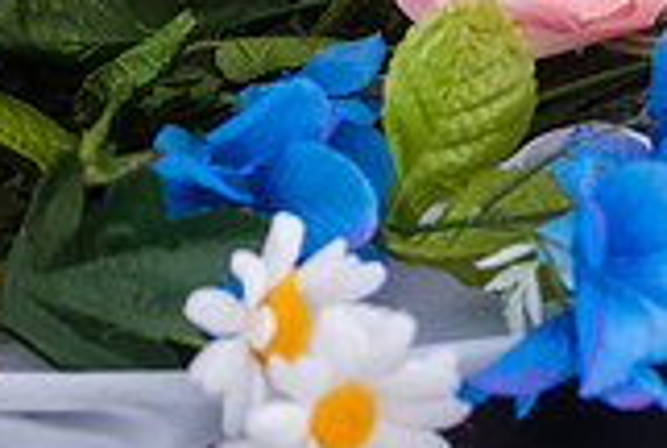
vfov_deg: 4.6
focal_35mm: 295
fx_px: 5476
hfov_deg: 6.8
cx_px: 1143
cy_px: -239
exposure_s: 1/640
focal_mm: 82
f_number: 3.5
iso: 160
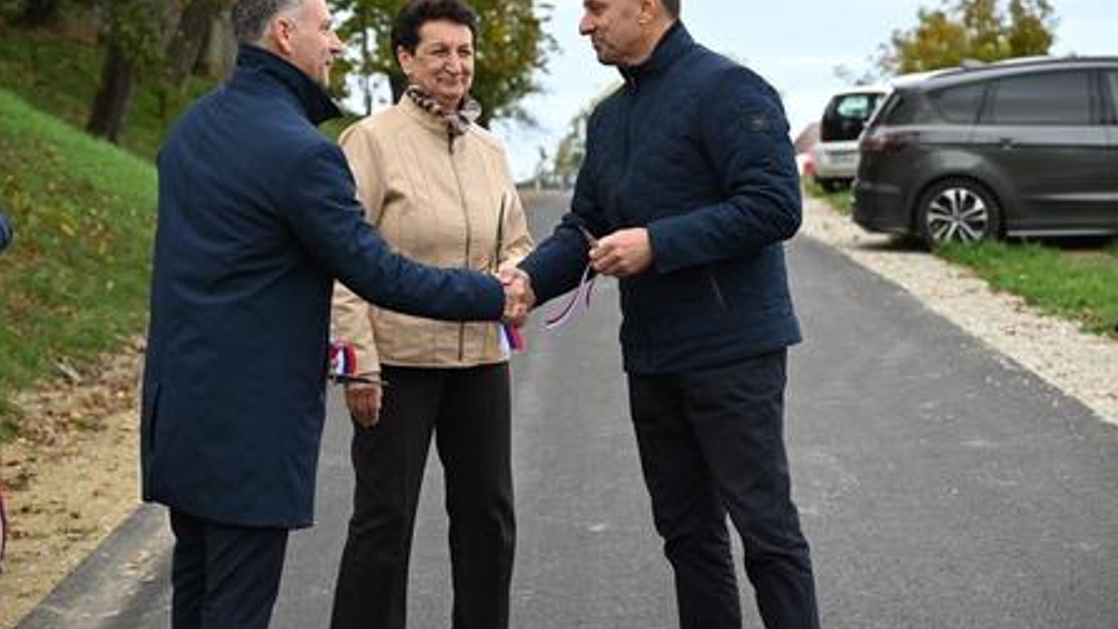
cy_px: 271
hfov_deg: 28.6
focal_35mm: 74
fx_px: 2194
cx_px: 562
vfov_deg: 16.3
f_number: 4.5
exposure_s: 1/250
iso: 200
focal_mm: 70
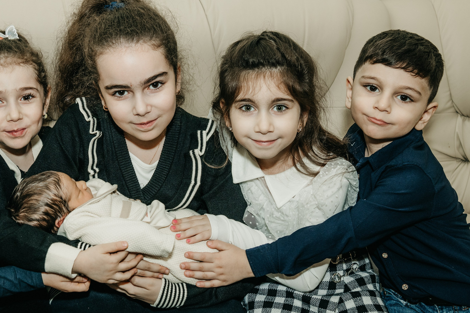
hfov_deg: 31.7
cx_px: 171
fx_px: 822
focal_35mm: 63
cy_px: 130
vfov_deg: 21.5
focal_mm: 38
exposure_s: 1/160
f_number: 5
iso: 320
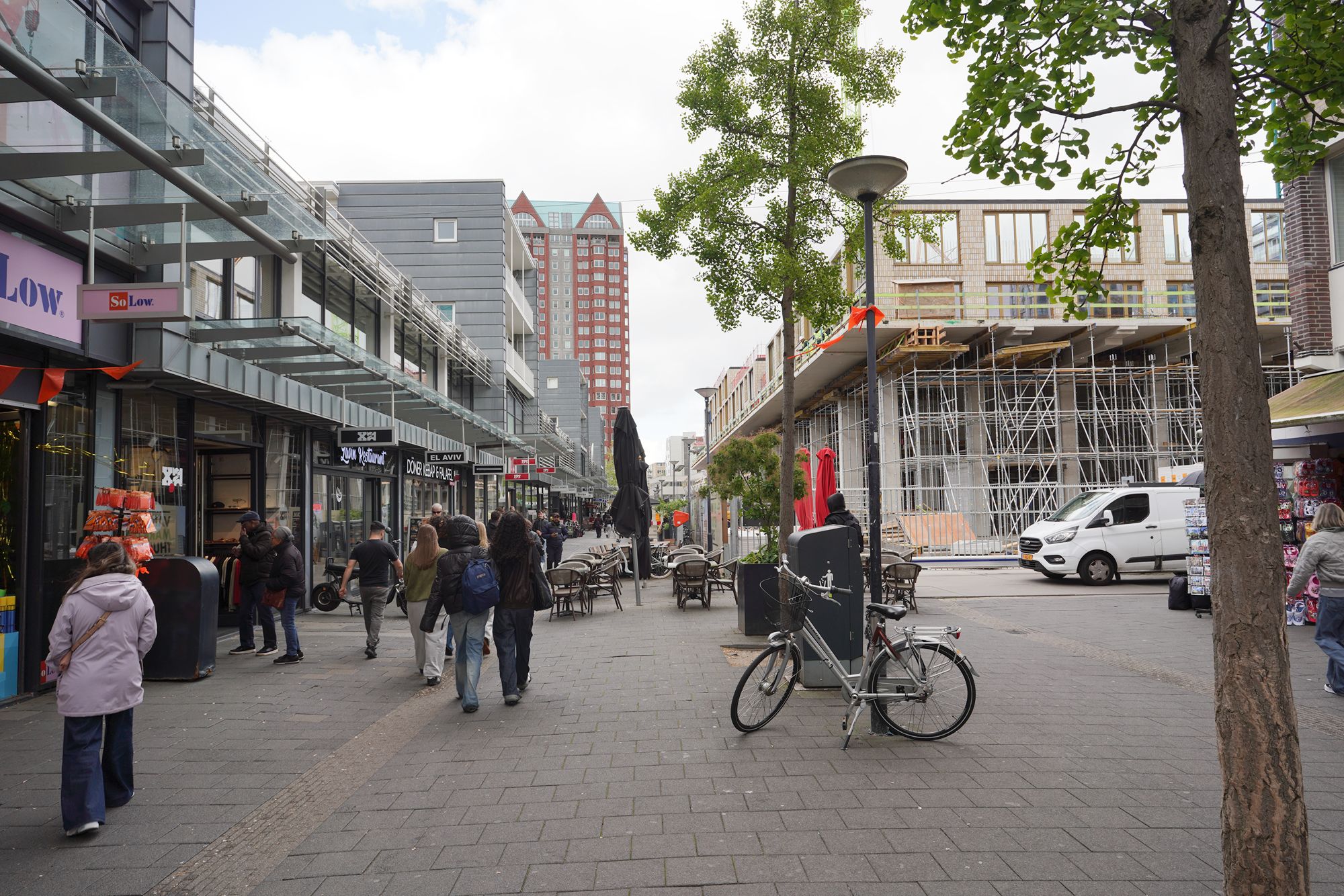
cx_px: 672
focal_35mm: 24
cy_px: 448
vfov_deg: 53.1
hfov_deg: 73.7
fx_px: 896
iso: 100
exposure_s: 1/100
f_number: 8
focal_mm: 24
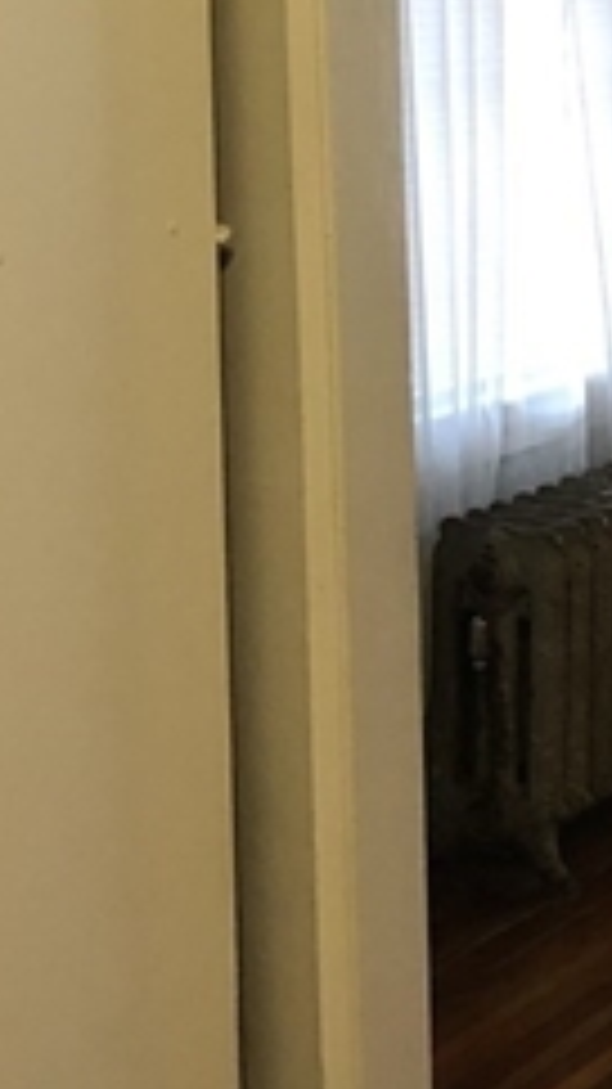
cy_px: 342
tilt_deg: -11.4
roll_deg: -0.3
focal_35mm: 97
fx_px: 2800
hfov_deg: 11.3
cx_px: 1210
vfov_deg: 21.9
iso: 80
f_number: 1.8
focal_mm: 4
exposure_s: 1/15
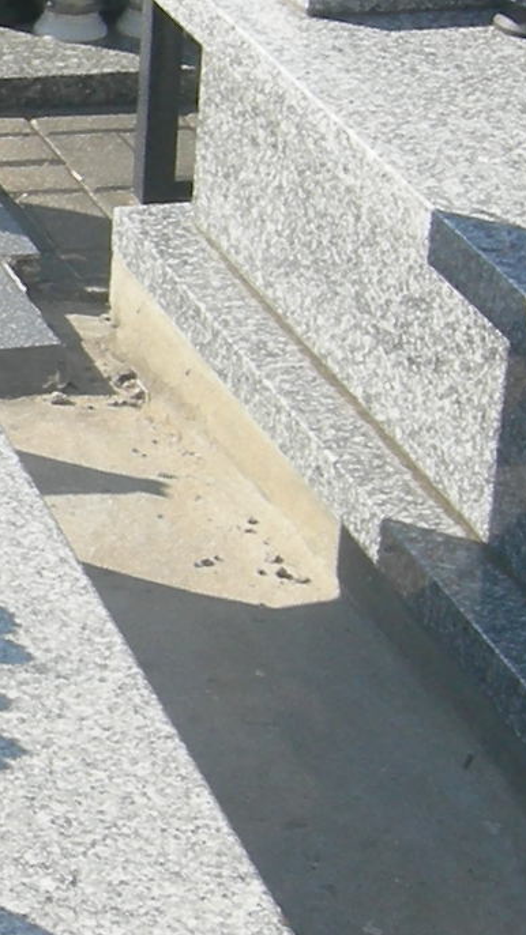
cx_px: -721
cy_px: 278
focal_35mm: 148
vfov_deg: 14.5
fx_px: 3673
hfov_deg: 7.6
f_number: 6.8
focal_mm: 7.5
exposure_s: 1/310
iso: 64
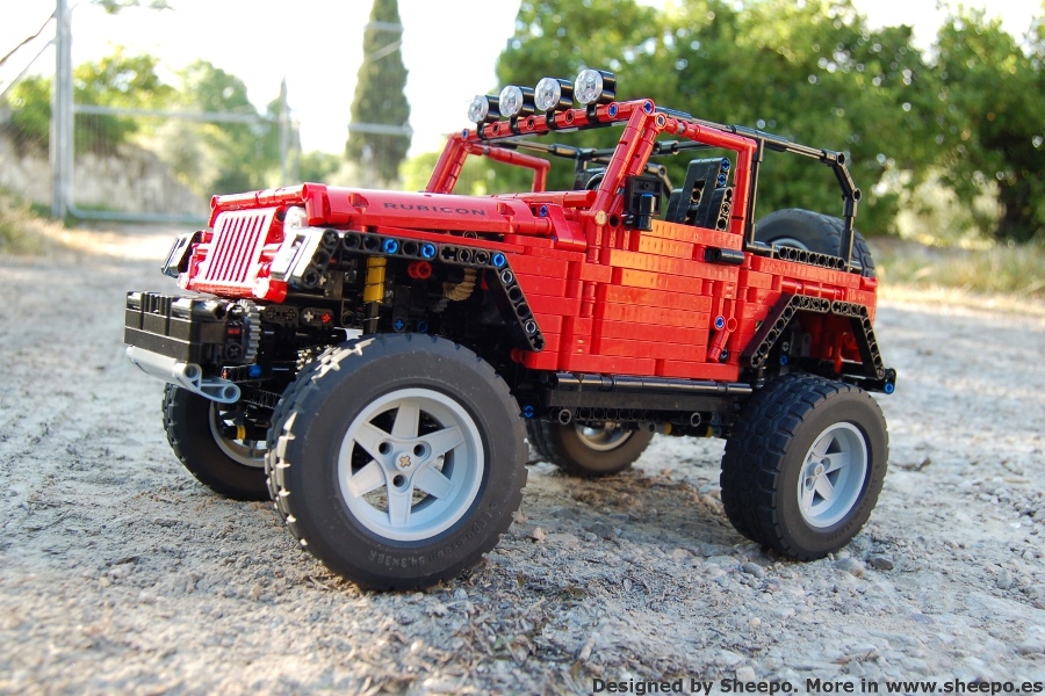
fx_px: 871
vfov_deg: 43.6
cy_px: 348
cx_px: 522
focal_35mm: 30
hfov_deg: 61.9
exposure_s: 1/100
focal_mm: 20
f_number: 4.5
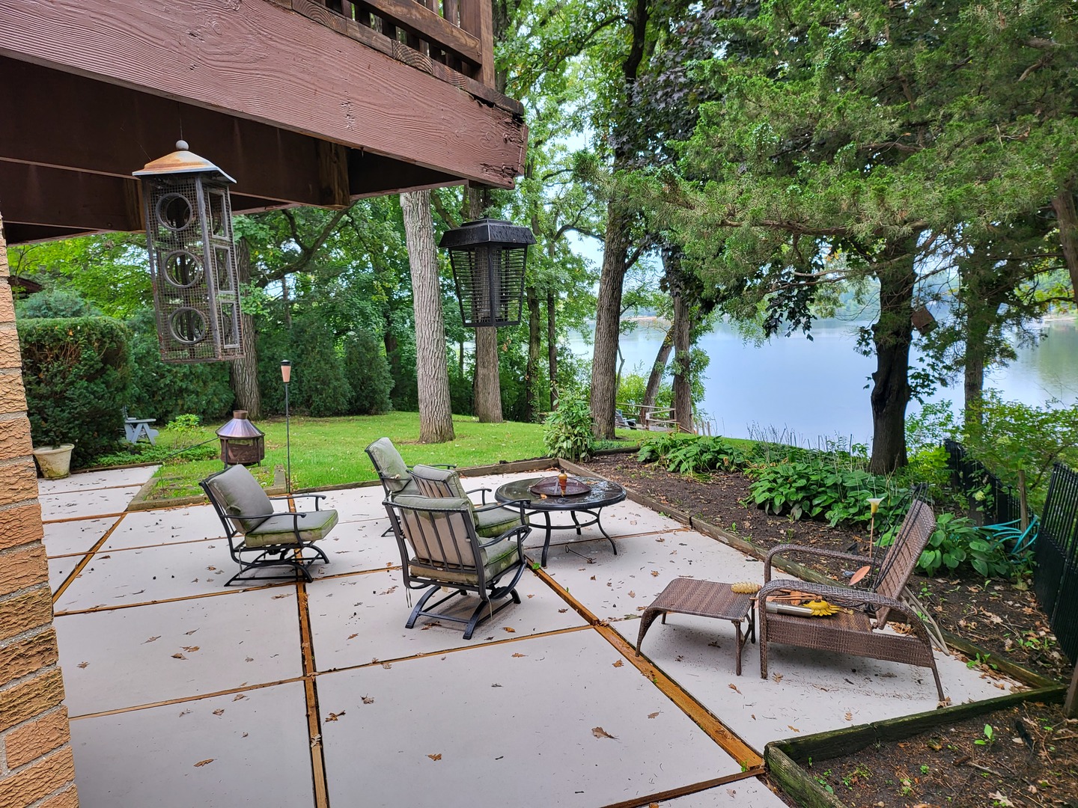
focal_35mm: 24
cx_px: 539
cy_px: 404
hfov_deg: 71.6
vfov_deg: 56.8
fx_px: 747
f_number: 1.8
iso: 64
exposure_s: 1/120
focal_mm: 5
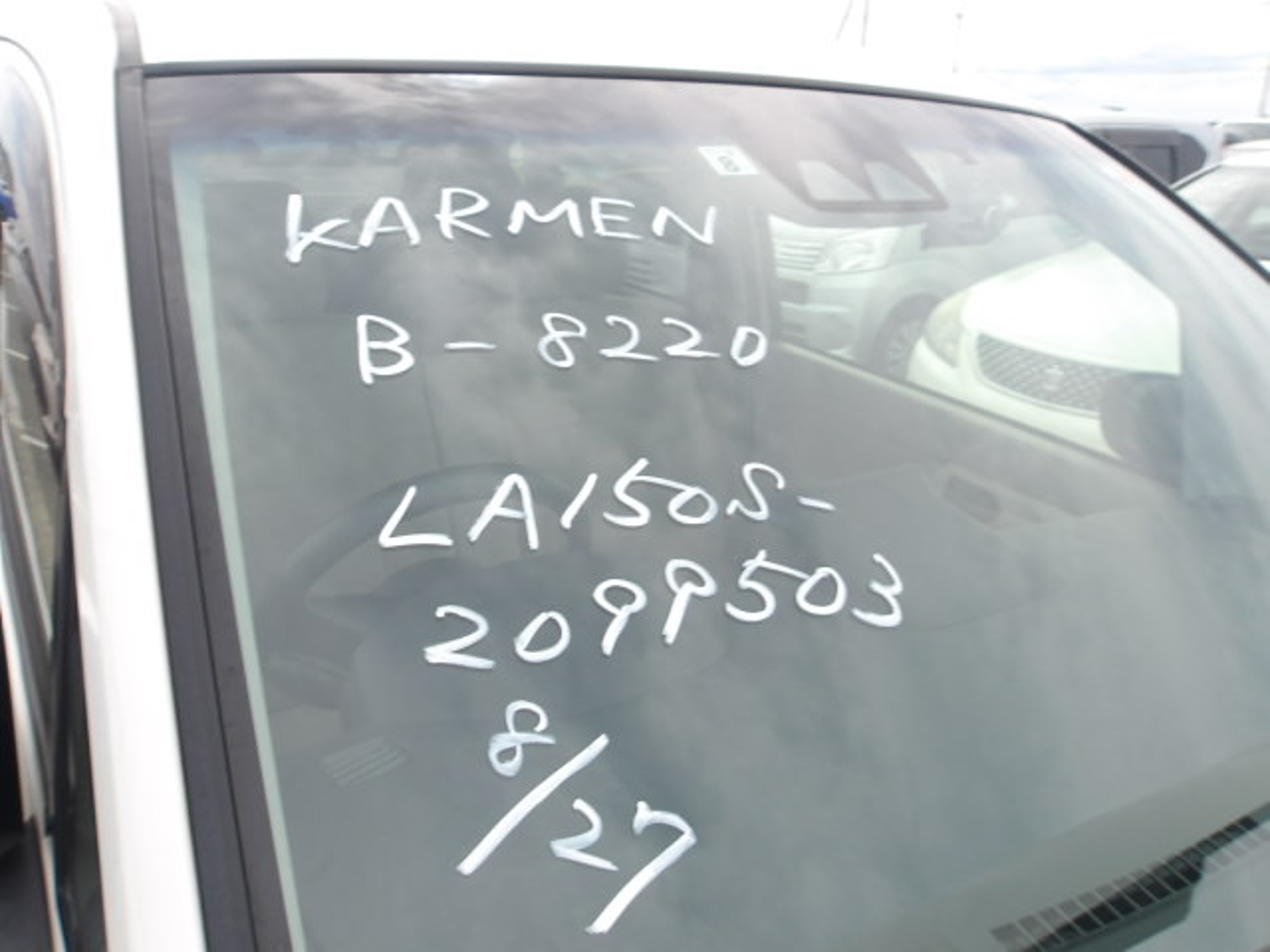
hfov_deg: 65.3
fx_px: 991
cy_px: 476
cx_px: 635
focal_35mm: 27
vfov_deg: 51.4
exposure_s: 1/60
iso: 100
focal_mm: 4.9
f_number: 10.4
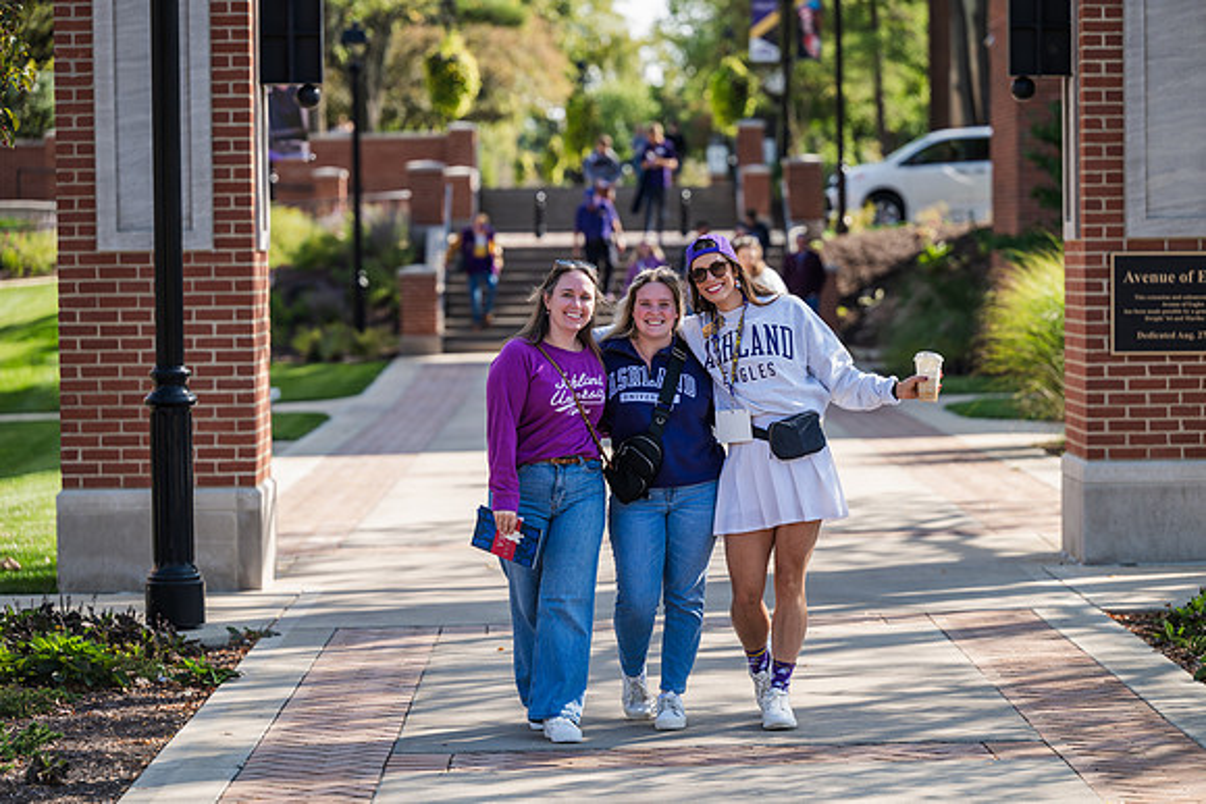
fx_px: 4021
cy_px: 402
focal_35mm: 120
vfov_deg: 11.4
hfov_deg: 17.1
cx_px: 603
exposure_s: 1/500
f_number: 3.2
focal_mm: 120
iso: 125
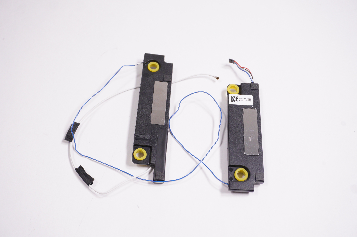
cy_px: 118
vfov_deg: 31.8
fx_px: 416
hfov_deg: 46.4
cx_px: 178
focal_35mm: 42
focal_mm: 28
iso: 400
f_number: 5.6
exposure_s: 1/200
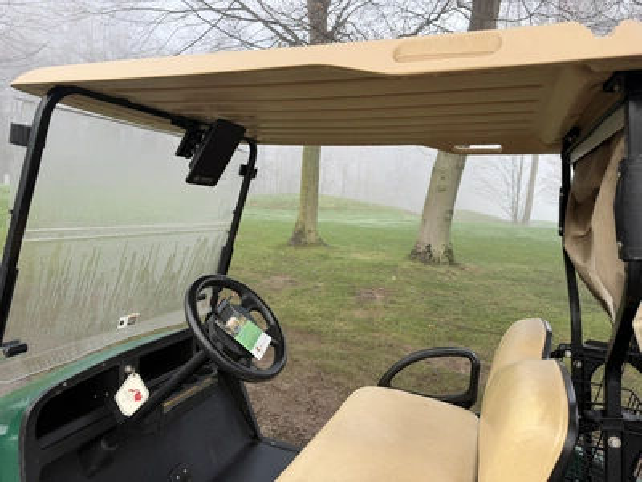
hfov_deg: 71.6
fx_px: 445
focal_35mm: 24
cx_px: 321
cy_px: 241
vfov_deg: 56.8
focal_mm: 6.76
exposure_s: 1/329
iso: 80
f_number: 1.78
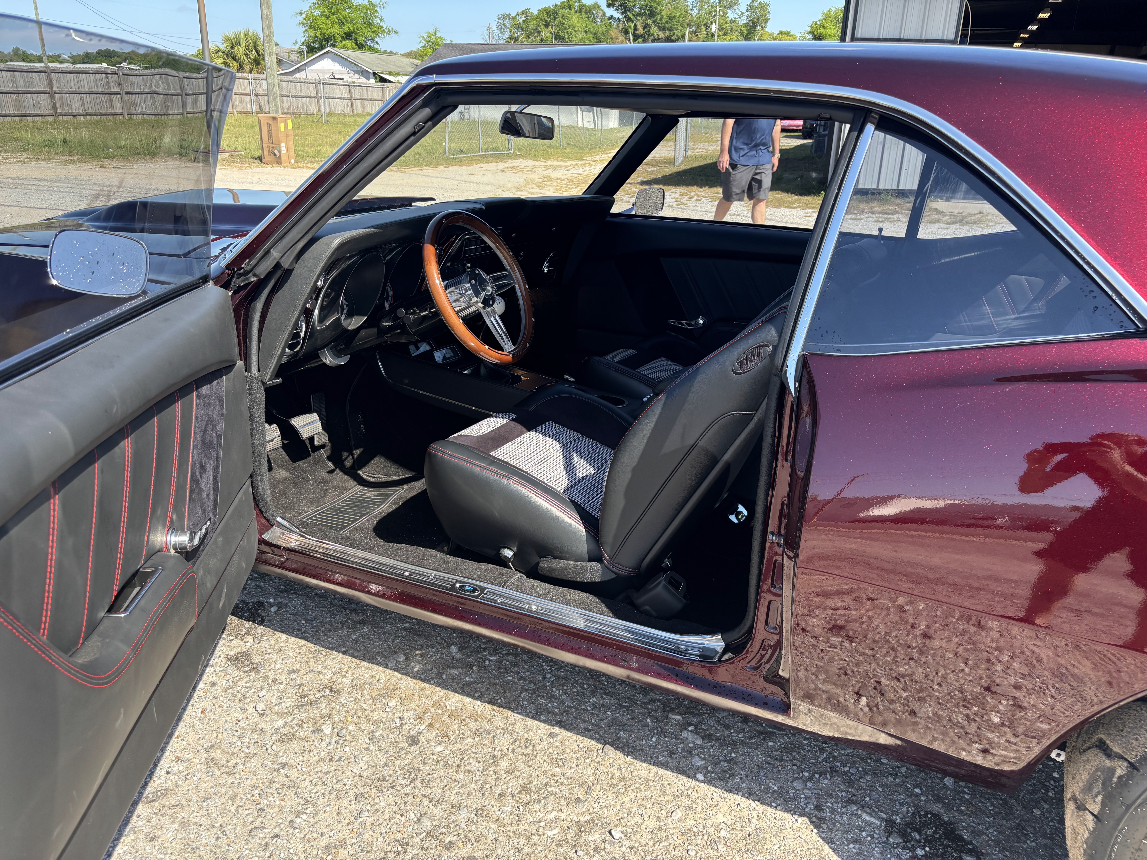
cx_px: 574
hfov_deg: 67.3
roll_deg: -0.2
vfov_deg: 53.1
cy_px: 430
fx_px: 862
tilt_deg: -19.5
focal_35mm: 26
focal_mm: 5.96
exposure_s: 1/654
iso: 50
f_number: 1.6
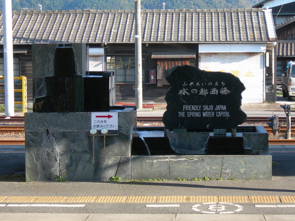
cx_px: 148
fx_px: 878
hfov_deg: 19.1
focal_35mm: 103
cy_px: 110
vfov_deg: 14.4
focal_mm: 21.3
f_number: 4.6
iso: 50
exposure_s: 1/74.1
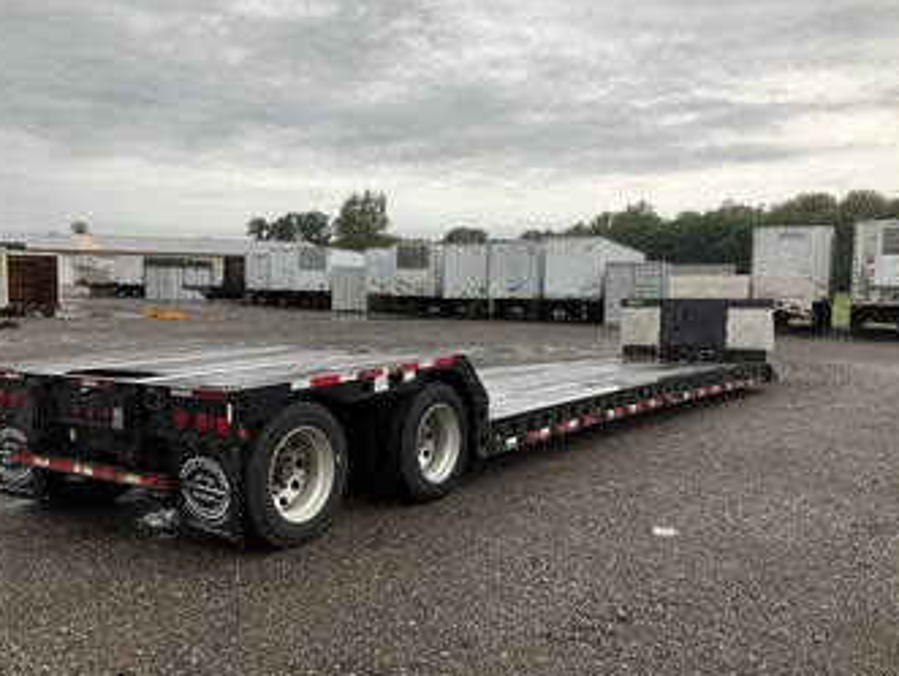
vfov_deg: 40.8
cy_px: 358
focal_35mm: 35
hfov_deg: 52.5
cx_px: 397
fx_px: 910
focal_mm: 3
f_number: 1.8
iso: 25
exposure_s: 1/620
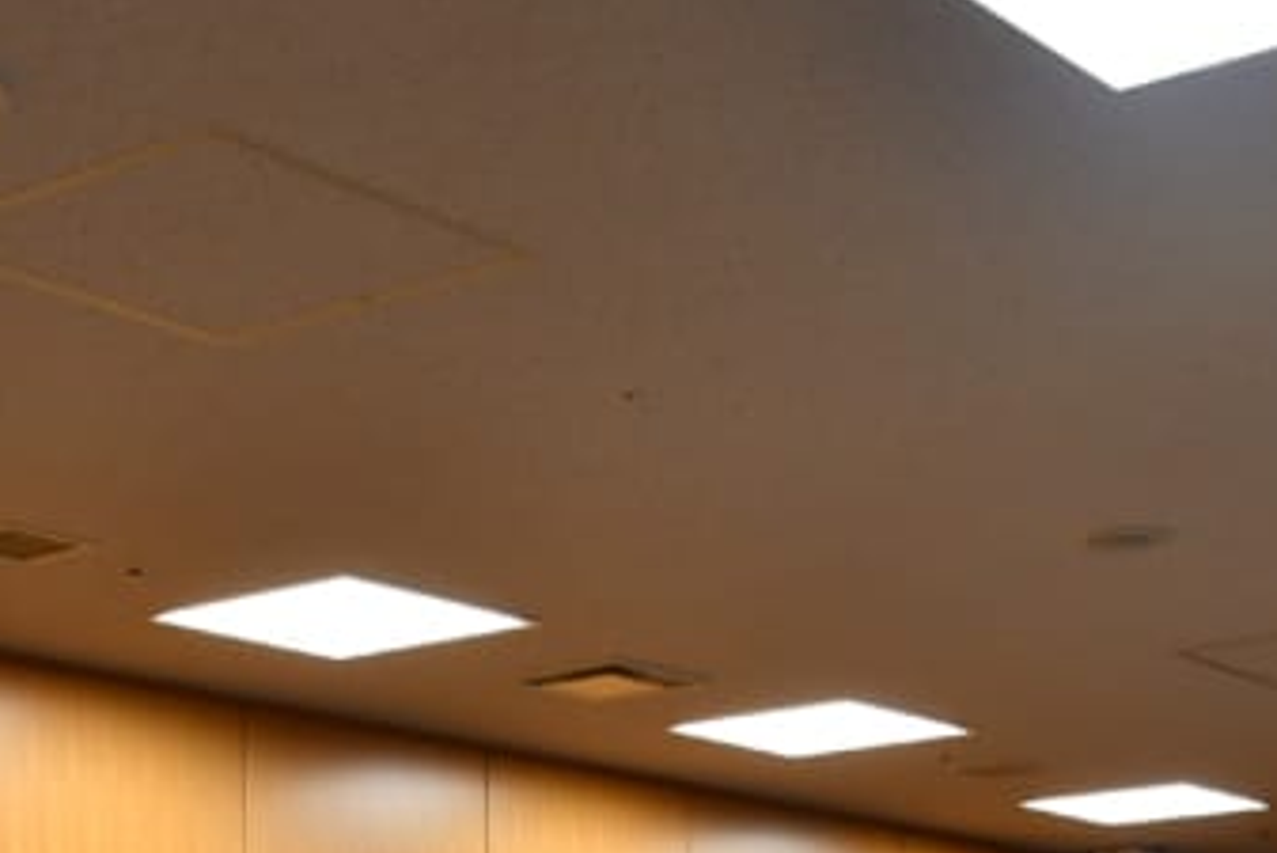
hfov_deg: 25.3
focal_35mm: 80
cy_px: 1105
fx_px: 2839
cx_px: 678
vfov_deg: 16.2
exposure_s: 1/250
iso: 560
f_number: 3.5
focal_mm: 18
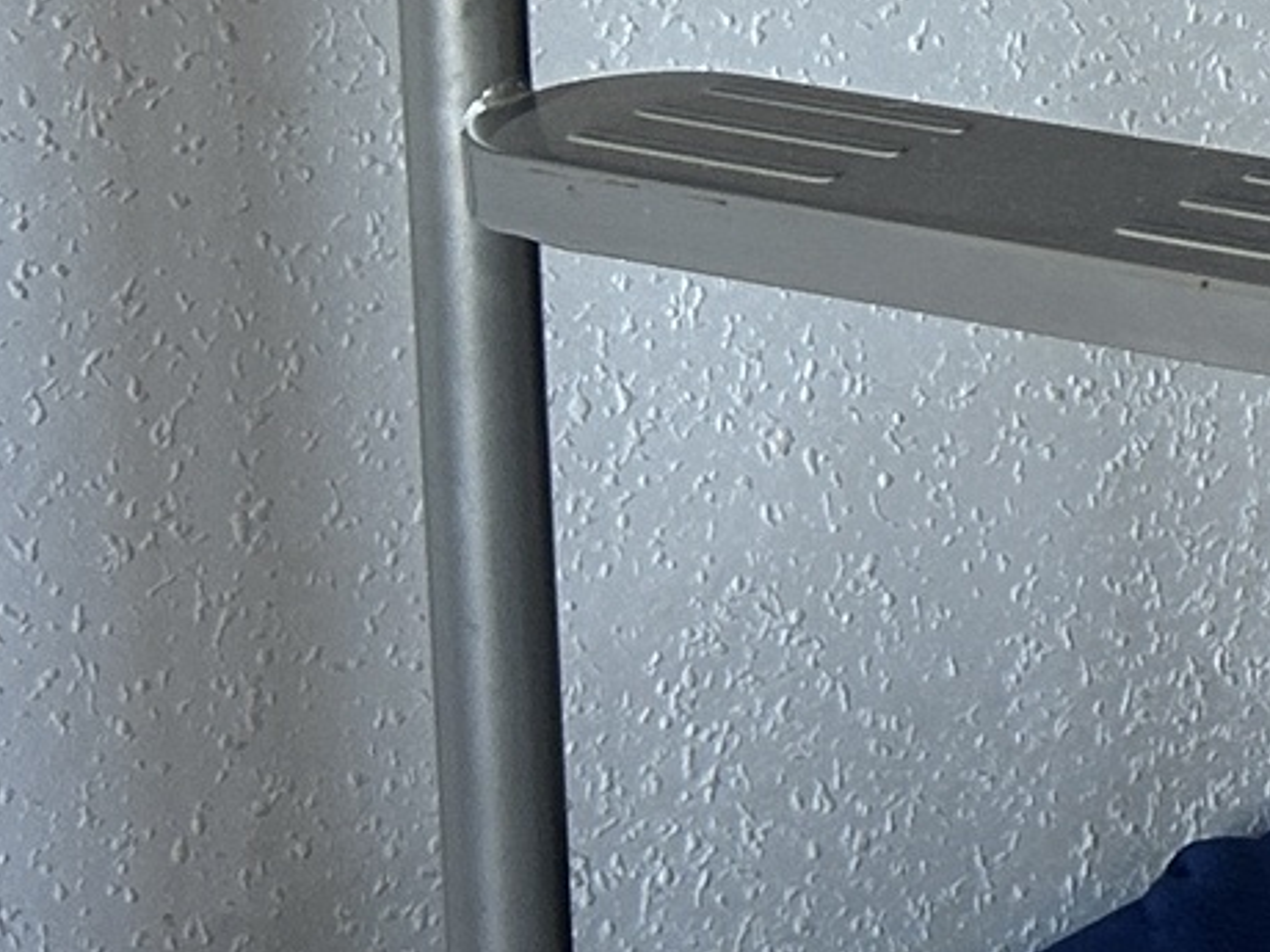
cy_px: -411
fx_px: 5393
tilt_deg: -9.6
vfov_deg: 9.8
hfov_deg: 11.2
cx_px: 3084
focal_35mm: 147
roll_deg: -1.2
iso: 80
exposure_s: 1/100
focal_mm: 5.7
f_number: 1.5
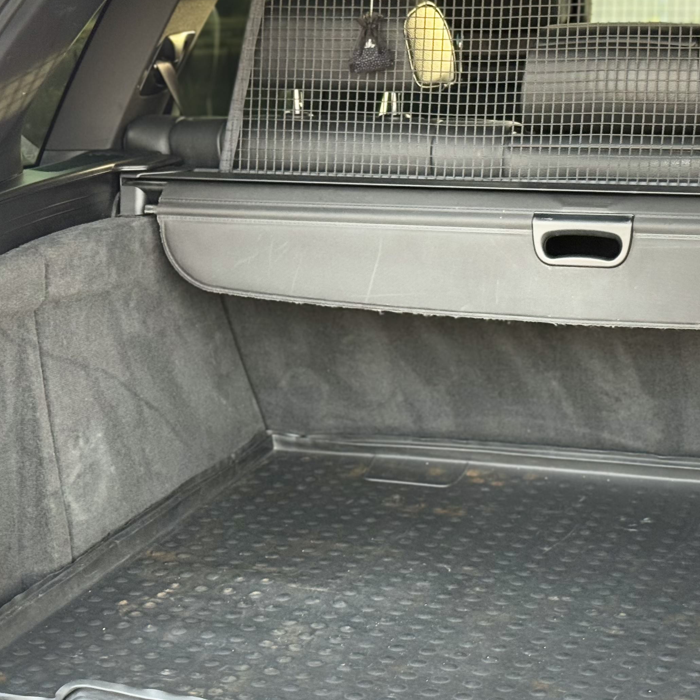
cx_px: 310
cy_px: 391
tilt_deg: -9.3
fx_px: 1899
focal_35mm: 83
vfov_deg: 20.9
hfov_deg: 20.9
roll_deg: +3.2
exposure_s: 1/80
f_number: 1.78
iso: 100
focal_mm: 6.76
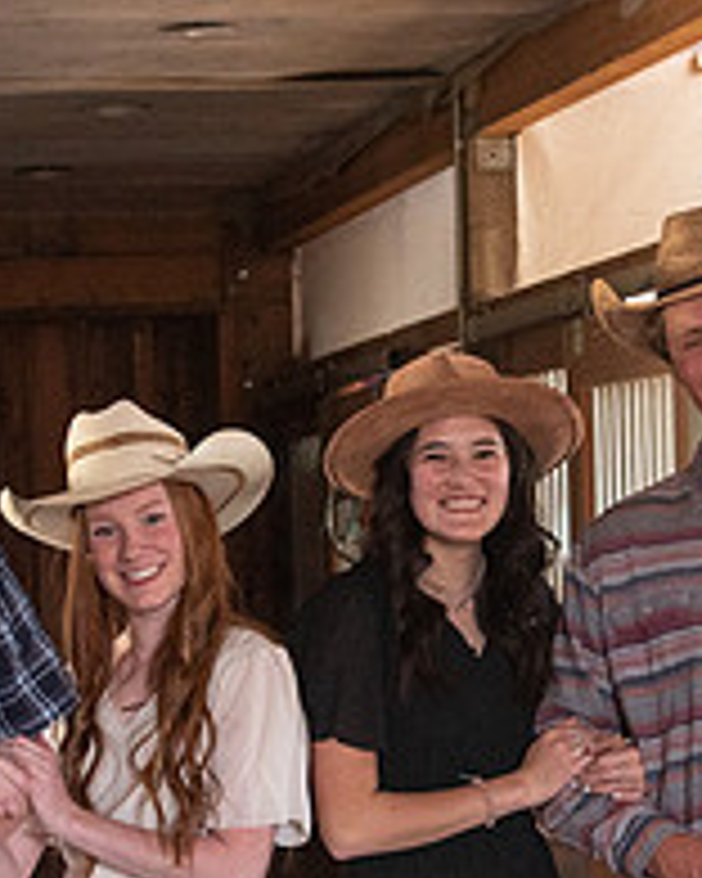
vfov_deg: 11.4
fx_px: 4363
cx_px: 424
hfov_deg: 9.2
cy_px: 750
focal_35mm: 168
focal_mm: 48
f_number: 5.6
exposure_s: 1/125
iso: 800
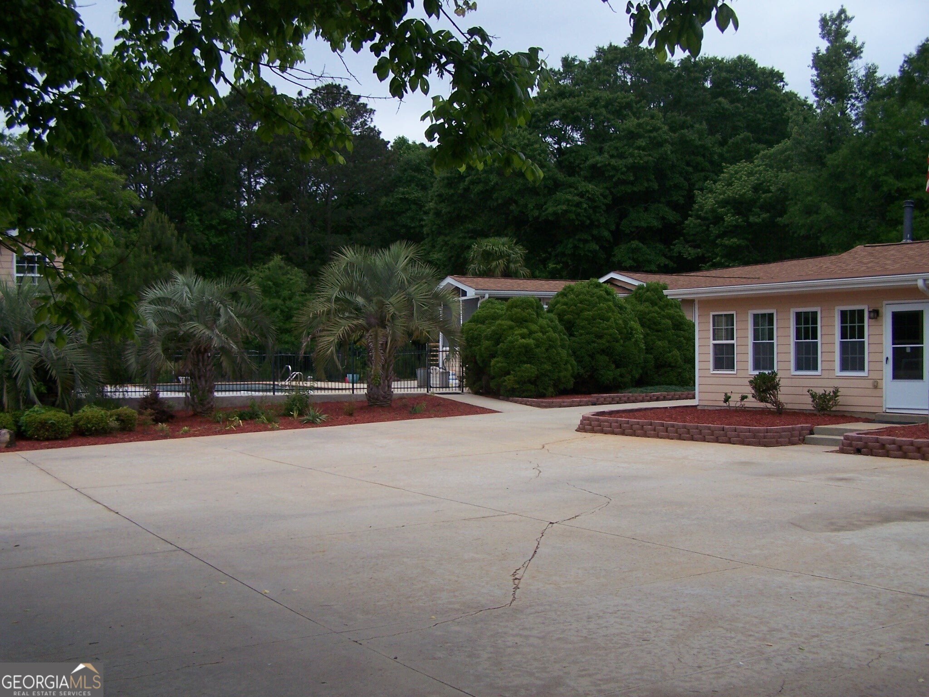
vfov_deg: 37.7
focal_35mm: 38
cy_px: 348
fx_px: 1020
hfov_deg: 49.0
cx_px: 464
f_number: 2.8
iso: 80
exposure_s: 1/640
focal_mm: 6.3
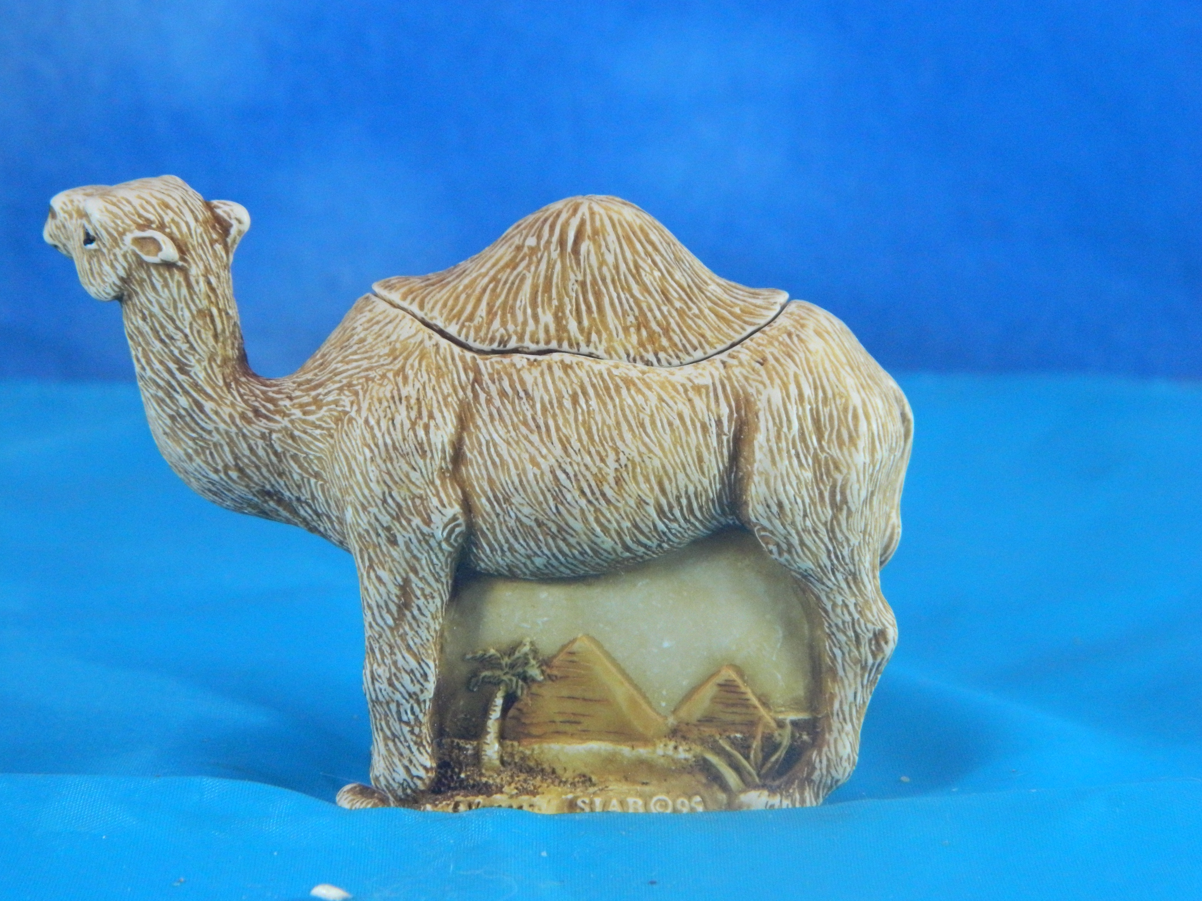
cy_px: 450
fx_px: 3577
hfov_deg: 19.1
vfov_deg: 14.4
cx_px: 601
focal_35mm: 103
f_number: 4.5
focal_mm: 18.6
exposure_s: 1/25
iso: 400
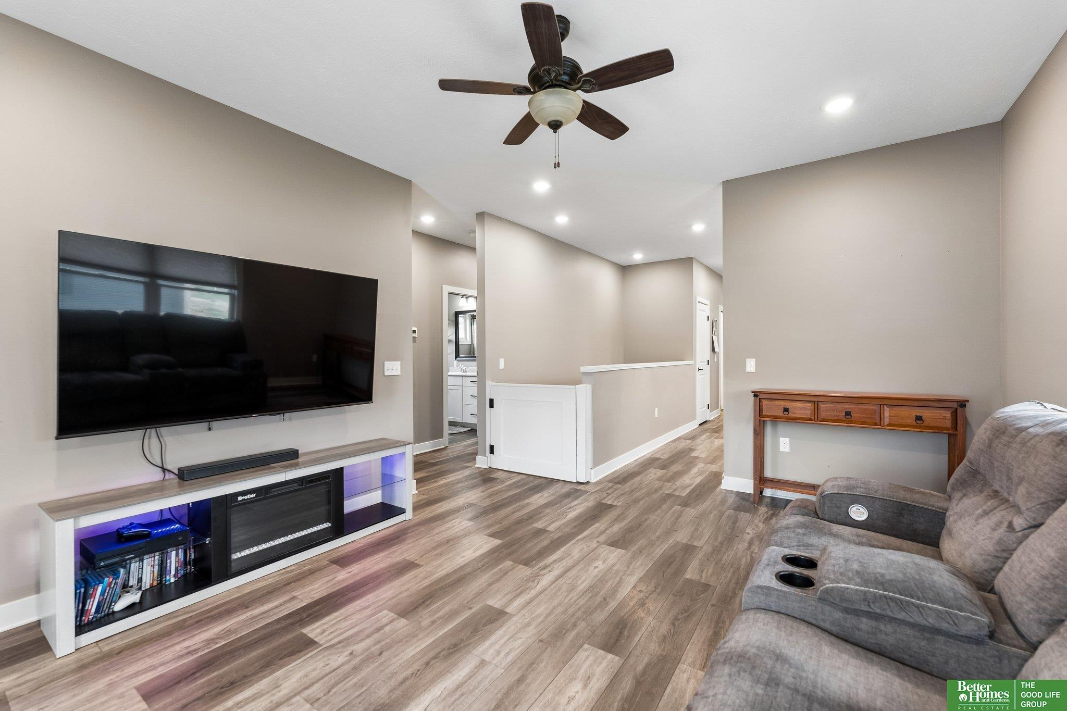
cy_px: 356
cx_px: 534
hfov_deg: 104.3
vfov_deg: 81.2
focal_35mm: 14
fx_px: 415
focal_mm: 14
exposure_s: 1/10
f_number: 6.3
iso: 500
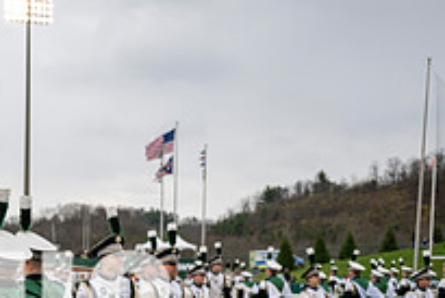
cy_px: 353
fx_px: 841
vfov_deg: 19.0
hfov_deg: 28.0
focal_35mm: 68
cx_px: 7
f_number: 2.8
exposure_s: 1/500
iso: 100
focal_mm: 24
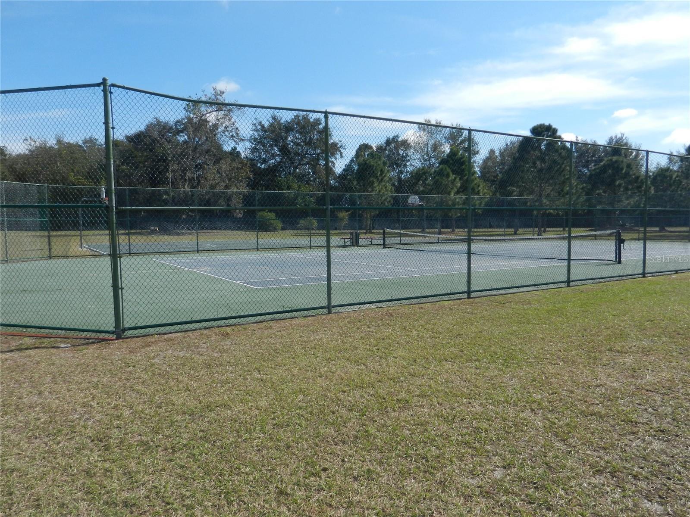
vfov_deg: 54.9
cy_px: 258
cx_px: 345
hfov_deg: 69.4
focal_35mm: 25
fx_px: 498
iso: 160
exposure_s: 1/1600
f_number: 3.5
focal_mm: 4.5
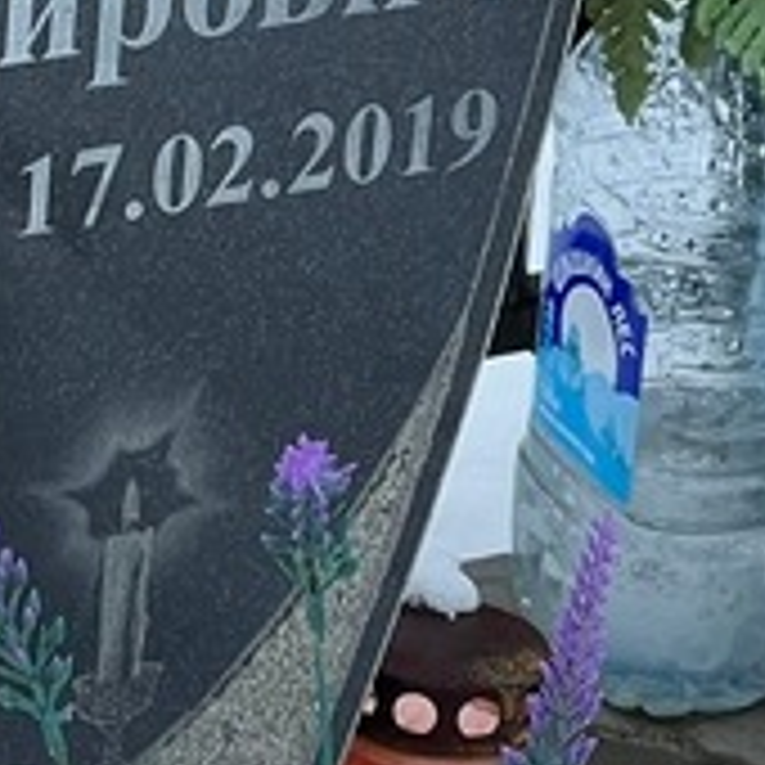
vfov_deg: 5.5
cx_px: -58
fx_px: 8001
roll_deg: +0.2
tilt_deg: -27.4
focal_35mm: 320
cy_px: 140
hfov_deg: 5.5
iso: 32
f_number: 2.8
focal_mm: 9
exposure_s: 1/99
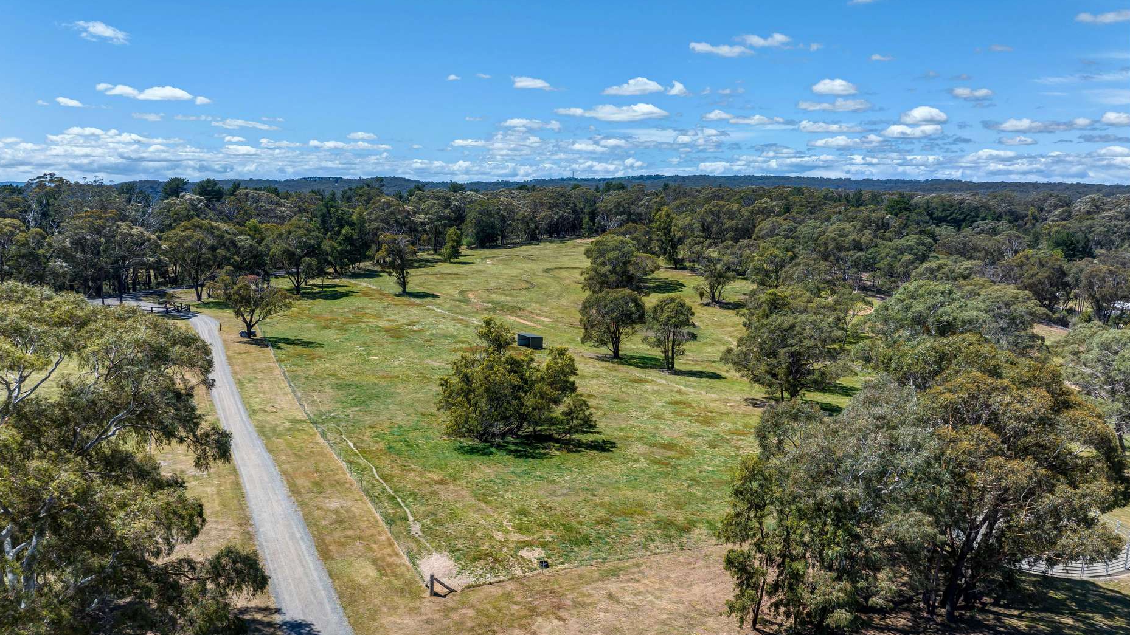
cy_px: 365
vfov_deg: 42.8
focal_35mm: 27
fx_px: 809
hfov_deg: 69.8
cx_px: 550
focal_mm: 12.3
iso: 100
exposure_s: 1/640
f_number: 4
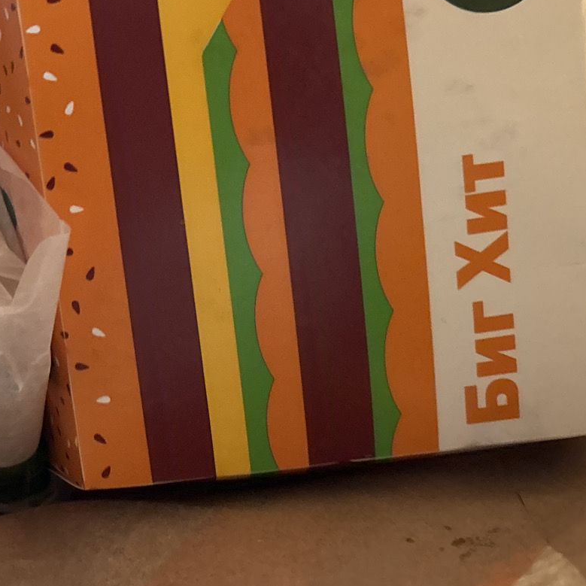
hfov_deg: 27.7
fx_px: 1130
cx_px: 32
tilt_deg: -69.6
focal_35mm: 59
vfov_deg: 28.8
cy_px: 168
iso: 500
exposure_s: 1/43
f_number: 1.6
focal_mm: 5.96
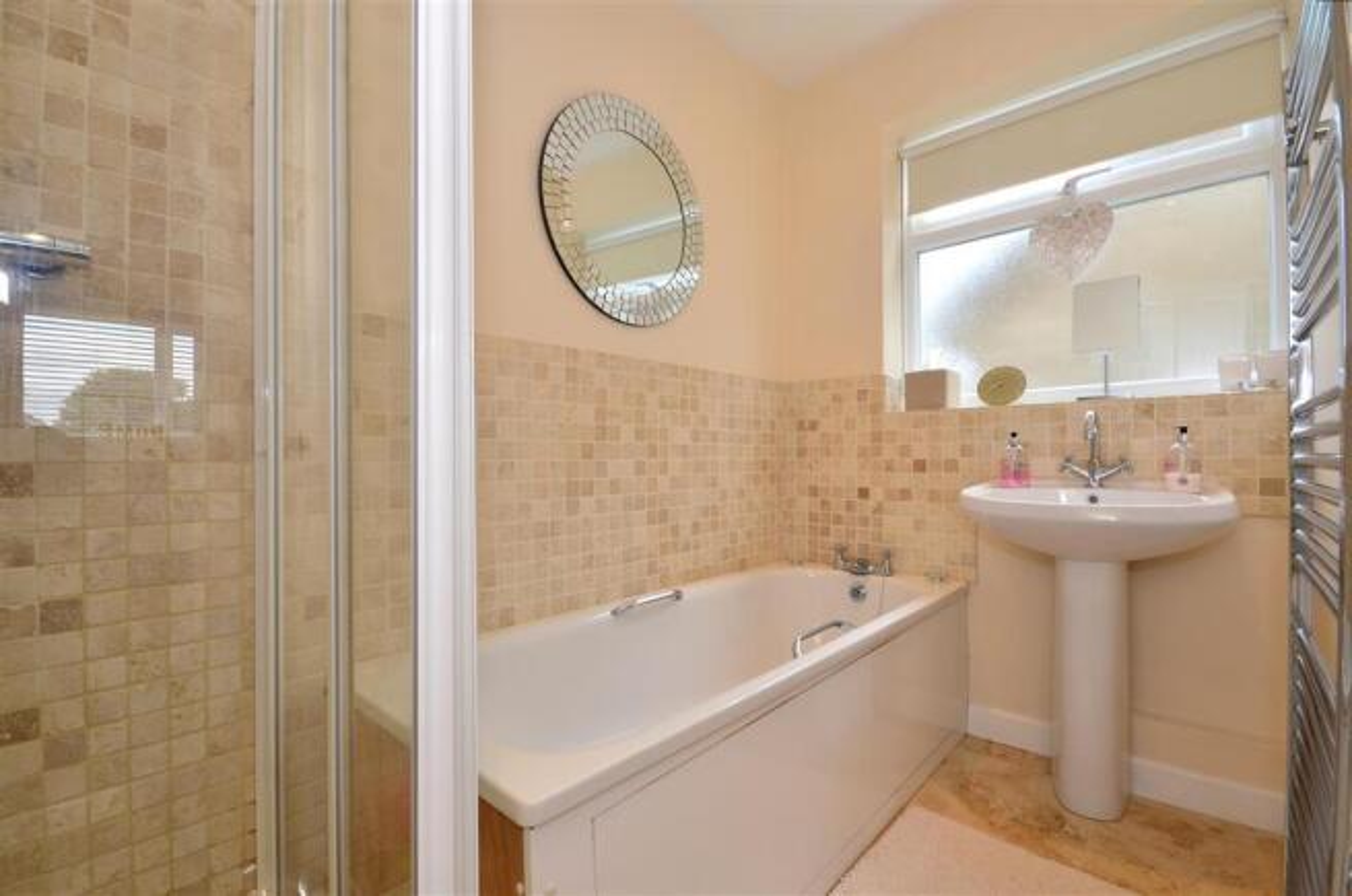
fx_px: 562
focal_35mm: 15
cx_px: 676
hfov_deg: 100.5
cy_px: 448
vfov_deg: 77.1
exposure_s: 1/5
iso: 200
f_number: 11
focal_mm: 10
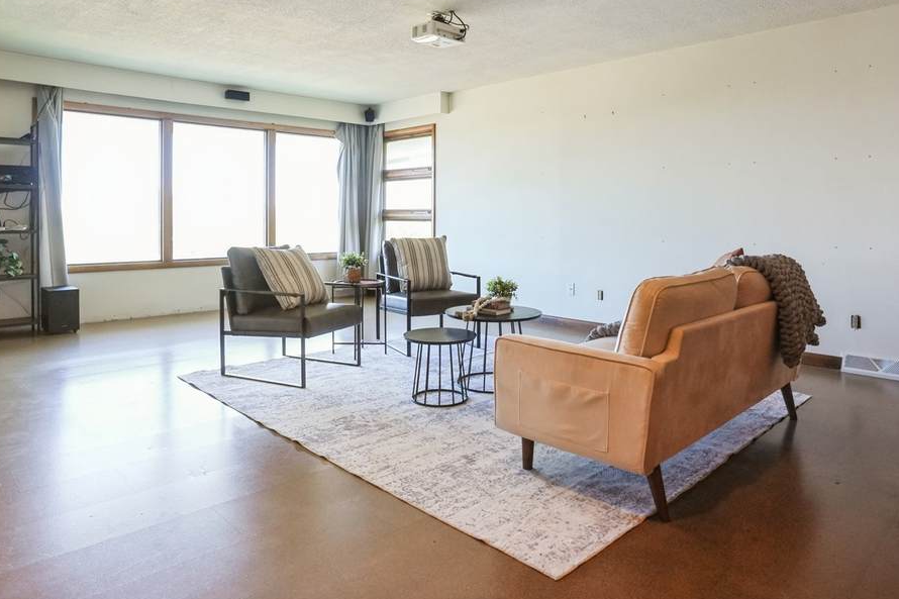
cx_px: 474
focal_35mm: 23
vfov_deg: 54.4
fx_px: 574
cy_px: 221
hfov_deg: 76.0
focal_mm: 16
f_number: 8
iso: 1000
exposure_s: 1/80
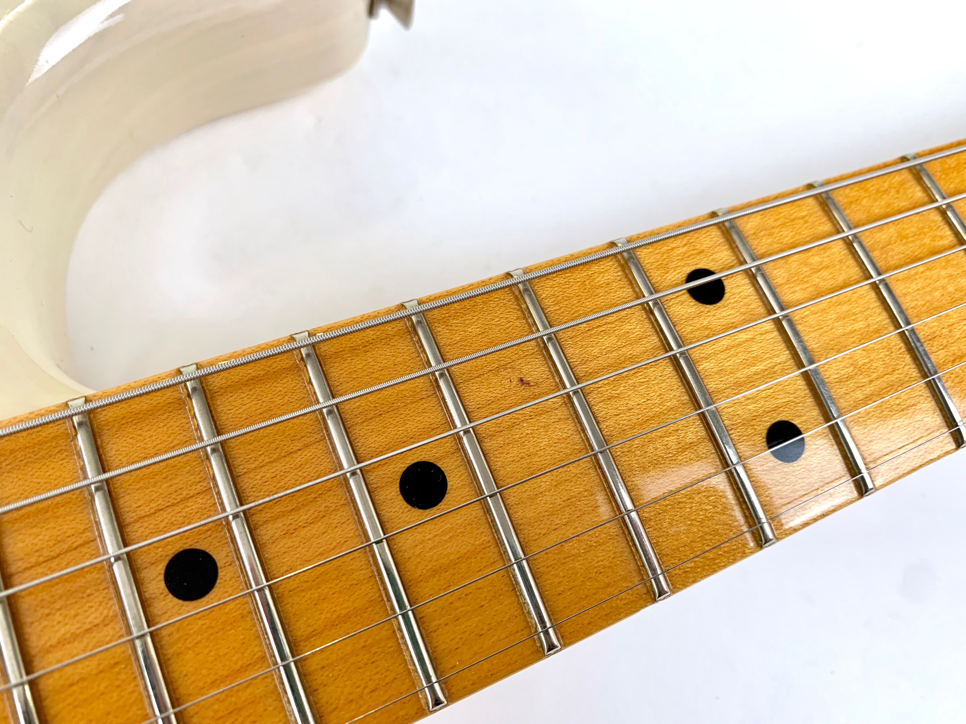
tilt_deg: -70.2
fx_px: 726
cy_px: 362
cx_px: 483
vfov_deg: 53.1
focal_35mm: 26
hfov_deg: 67.3
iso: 80
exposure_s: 1/100
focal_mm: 4.25
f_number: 1.8
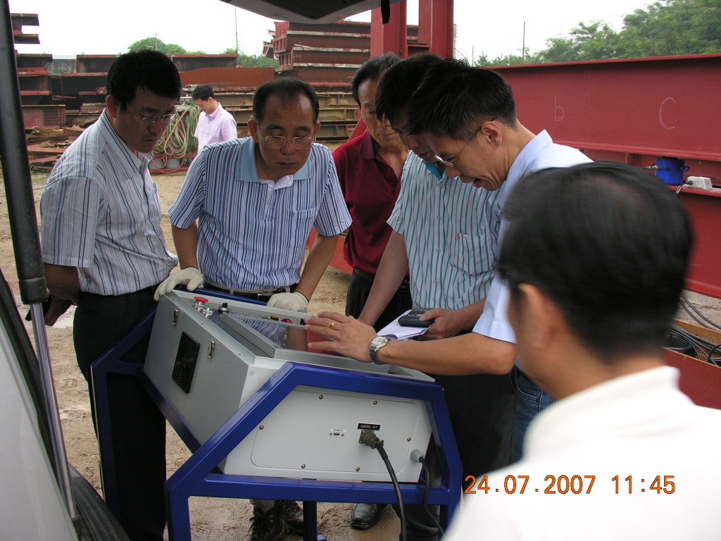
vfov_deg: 40.7
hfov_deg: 52.6
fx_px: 729
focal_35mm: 35
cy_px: 270
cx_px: 360
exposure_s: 1/104
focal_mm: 8.9
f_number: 4.5
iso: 50
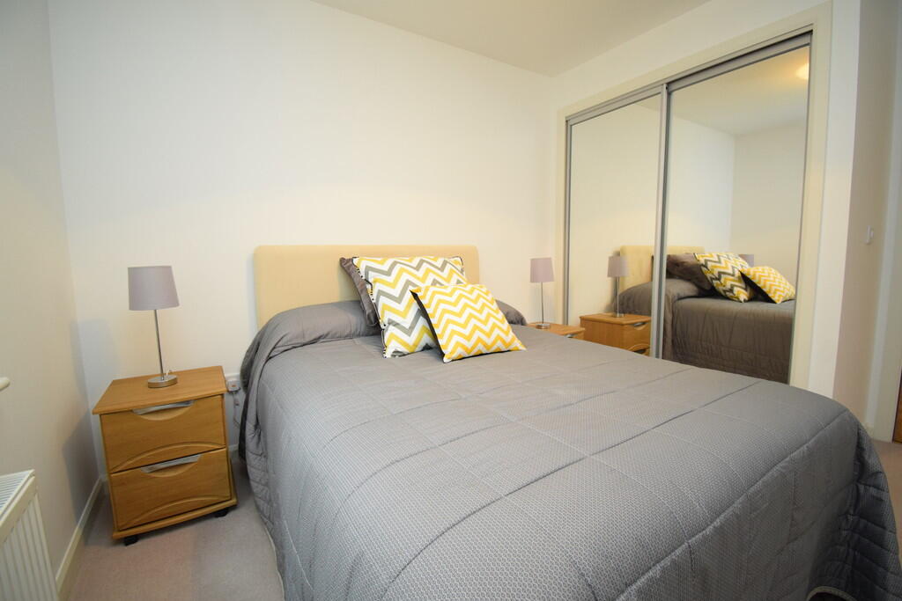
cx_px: 451
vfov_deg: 77.3
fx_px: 376
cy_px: 300
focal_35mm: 15
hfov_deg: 100.4
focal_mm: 10
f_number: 4.5
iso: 1600
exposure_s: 1/60
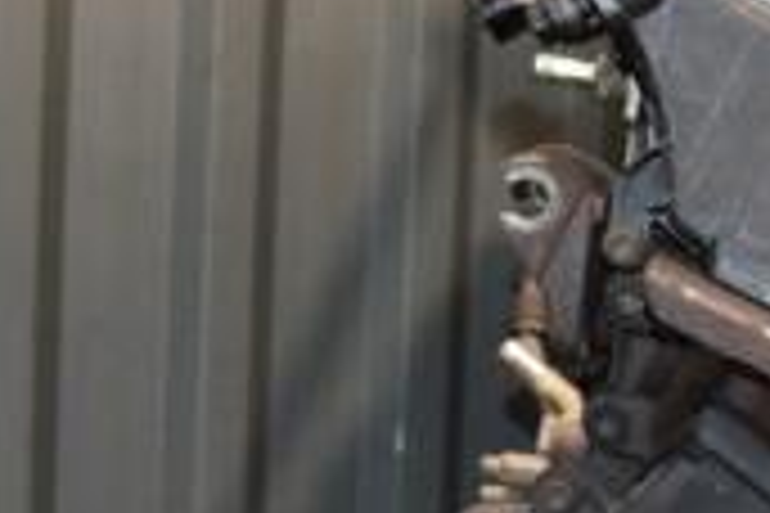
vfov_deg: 12.3
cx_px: 806
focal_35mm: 111
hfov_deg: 17.9
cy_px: 486
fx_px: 2369
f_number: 5
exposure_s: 1/60
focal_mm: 21
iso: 800
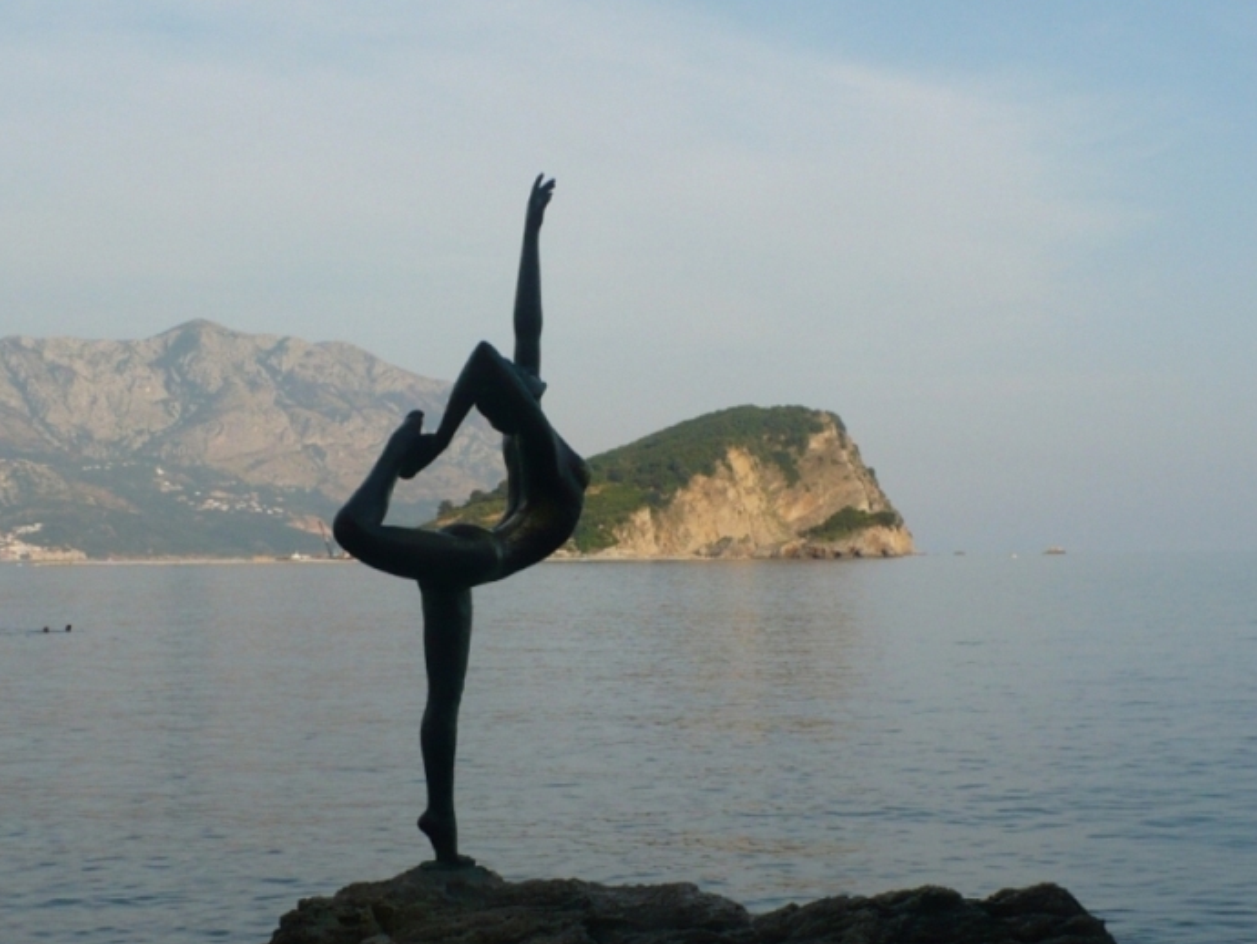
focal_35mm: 61
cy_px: 507
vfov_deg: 24.0
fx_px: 2216
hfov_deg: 31.7
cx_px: 686
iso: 100
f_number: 8
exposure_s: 1/200
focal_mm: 6.1
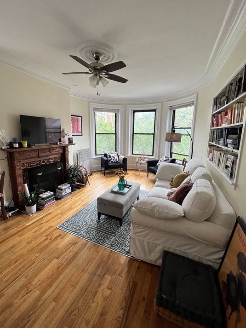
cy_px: 158
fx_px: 133
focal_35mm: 14
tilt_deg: -10.6
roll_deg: -1.0
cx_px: 121
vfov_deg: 102.0
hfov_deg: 85.7
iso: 64
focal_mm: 1.57
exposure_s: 1/99
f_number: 1.8
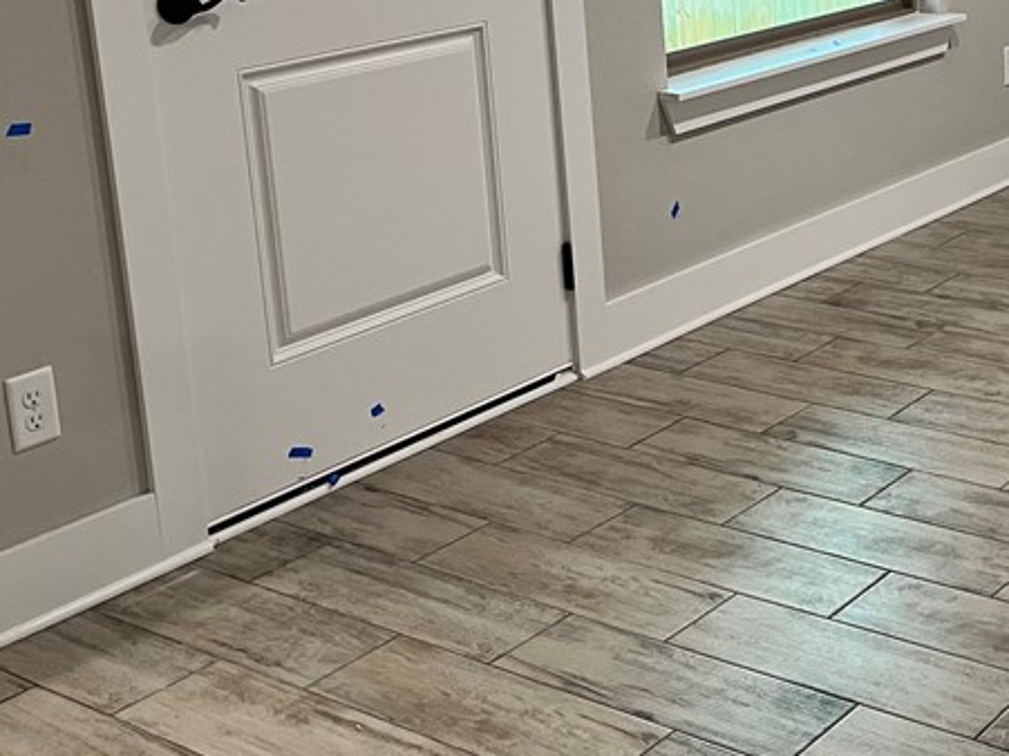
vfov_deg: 24.2
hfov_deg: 30.9
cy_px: 94
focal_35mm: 59
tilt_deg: -12.6
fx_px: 1719
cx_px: 944
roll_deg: +1.9
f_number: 1.6
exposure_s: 1/60
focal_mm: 5.1
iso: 80
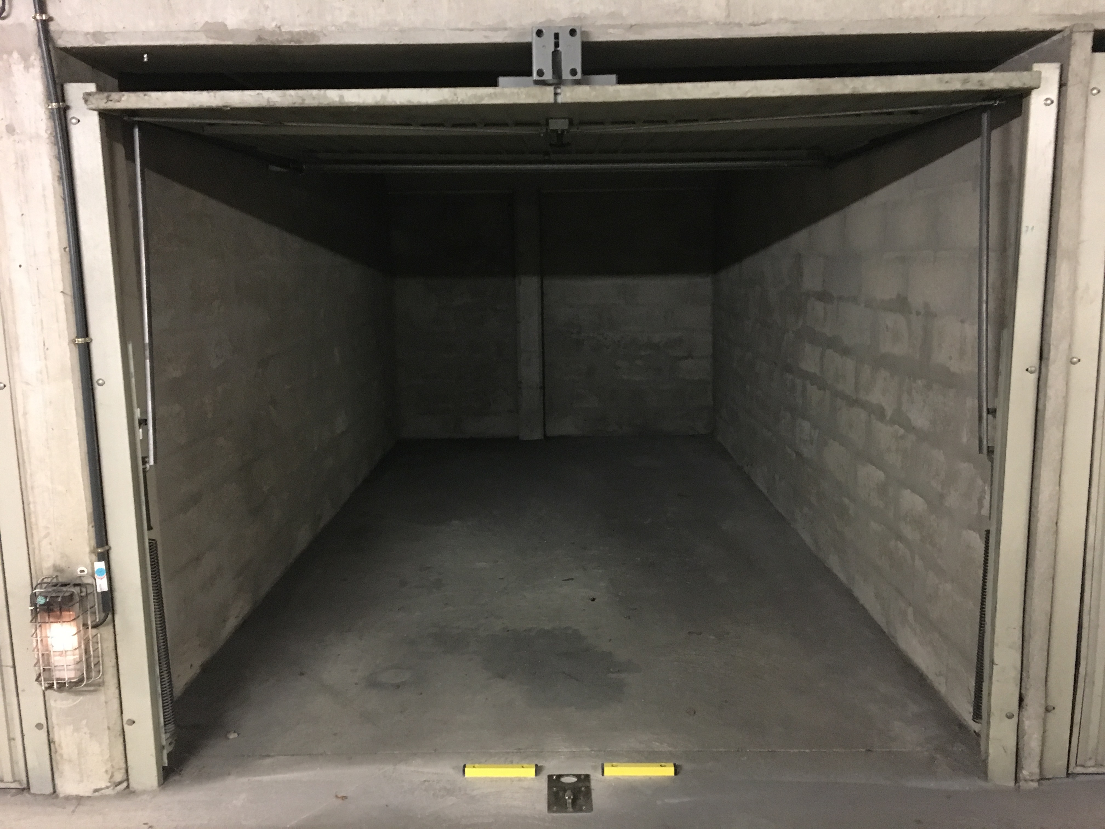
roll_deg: +0.7
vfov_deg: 48.2
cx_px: 552
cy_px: 414
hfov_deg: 61.7
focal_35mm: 29
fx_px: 926
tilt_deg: -11.1
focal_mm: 4.15
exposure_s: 1/17
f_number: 2.2
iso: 400
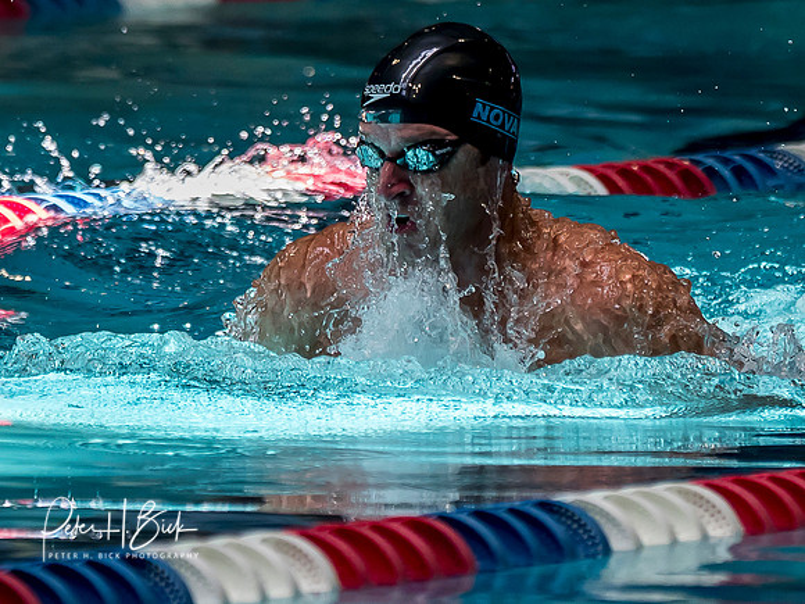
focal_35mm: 1047
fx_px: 24348
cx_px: 424
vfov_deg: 1.4
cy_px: 388
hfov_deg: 1.9
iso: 640
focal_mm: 200
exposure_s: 1/1000
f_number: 2.8
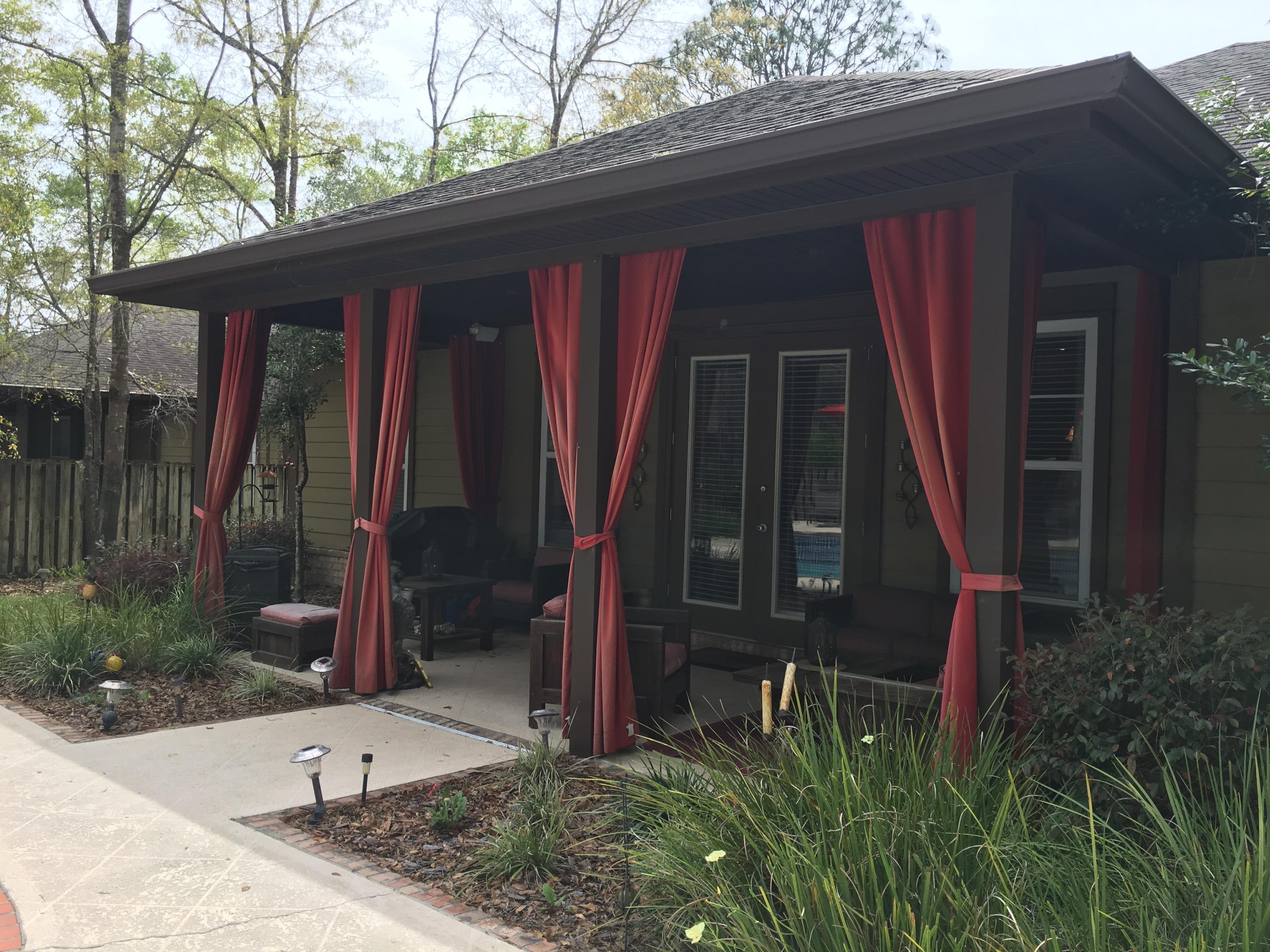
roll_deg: -2.2
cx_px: 635
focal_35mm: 29
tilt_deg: +1.4
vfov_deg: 48.2
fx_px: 1064
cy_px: 476
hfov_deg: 61.7
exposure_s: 1/620
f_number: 2.2
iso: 25
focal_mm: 4.15
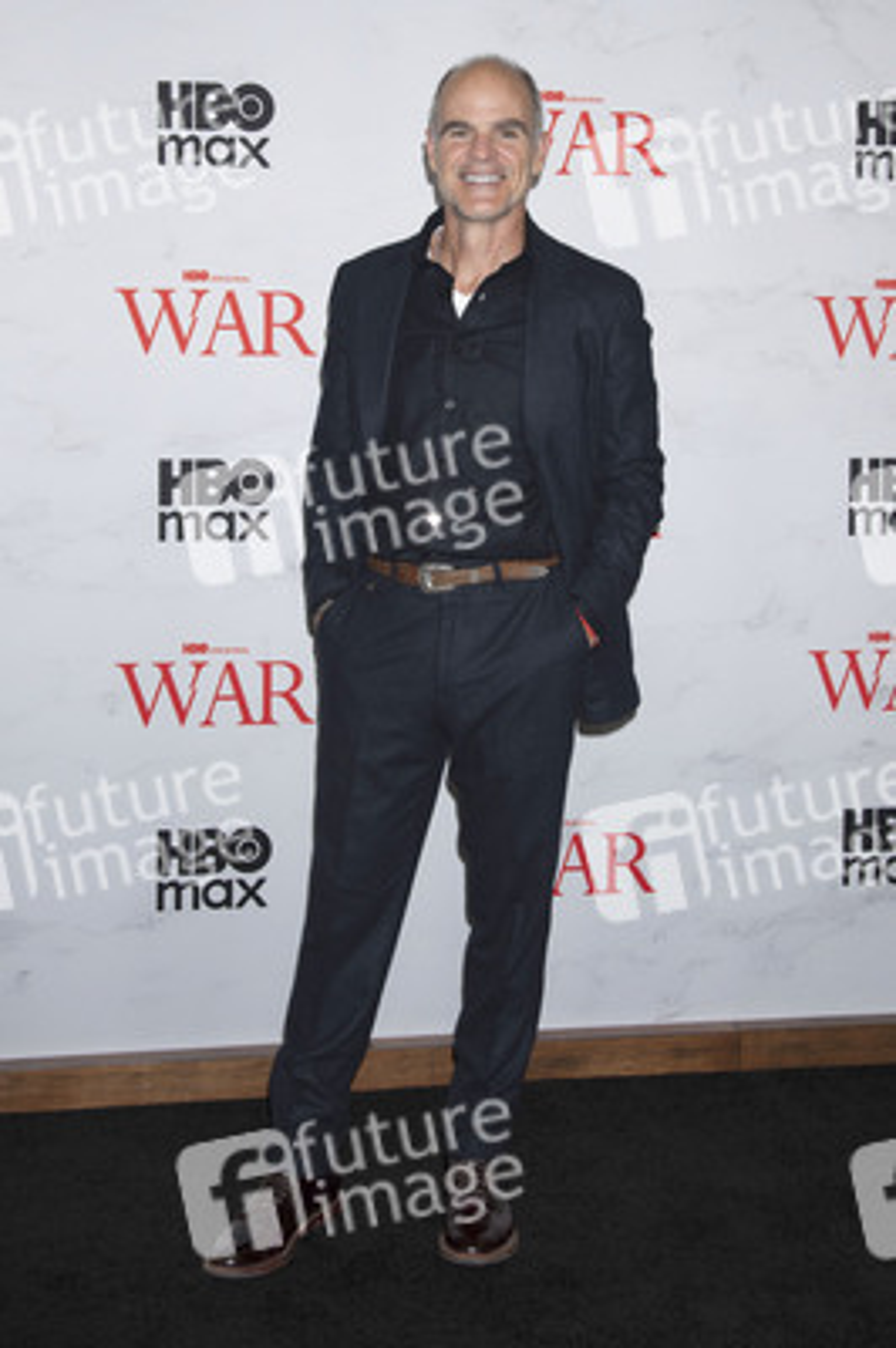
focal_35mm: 38
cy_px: 674
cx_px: 448
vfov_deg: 50.7
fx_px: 1421
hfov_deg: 35.0
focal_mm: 38
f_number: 6.3
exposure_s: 1/200
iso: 640
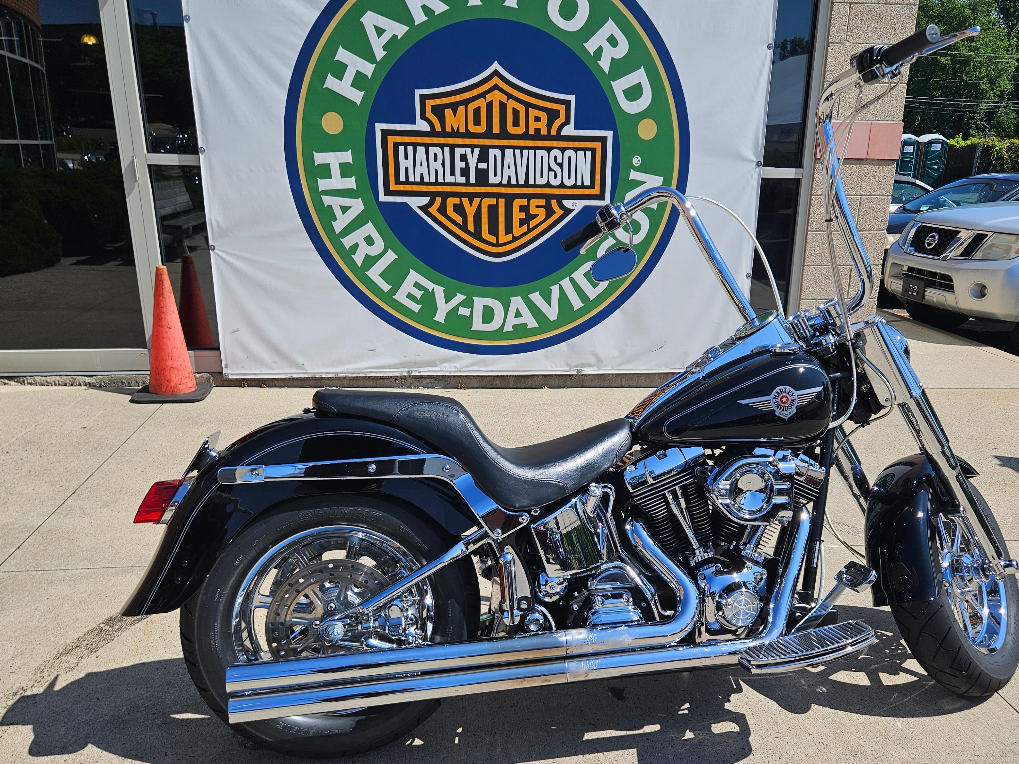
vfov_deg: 48.2
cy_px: 417
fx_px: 854
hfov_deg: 61.5
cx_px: 557
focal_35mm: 29
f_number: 1.8
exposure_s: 1/2094
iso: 25
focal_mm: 5.4
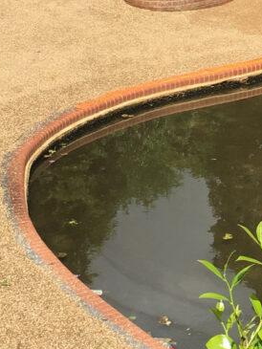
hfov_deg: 11.7
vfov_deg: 16.0
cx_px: 367
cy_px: 45
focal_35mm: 122
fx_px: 1230
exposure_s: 1/1261
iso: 25
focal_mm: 4.15
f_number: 2.2
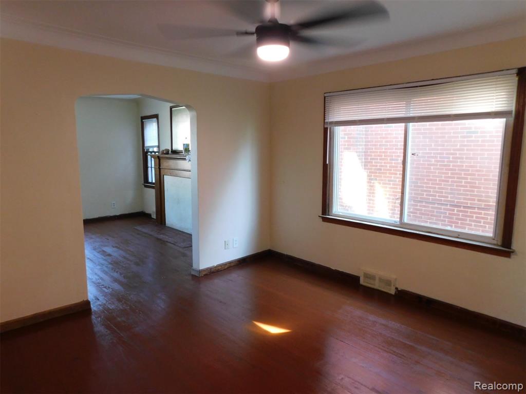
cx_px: 263
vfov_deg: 58.9
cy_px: 197
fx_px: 349
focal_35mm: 23
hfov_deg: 73.9
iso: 320
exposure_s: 1/30
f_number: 3
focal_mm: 4
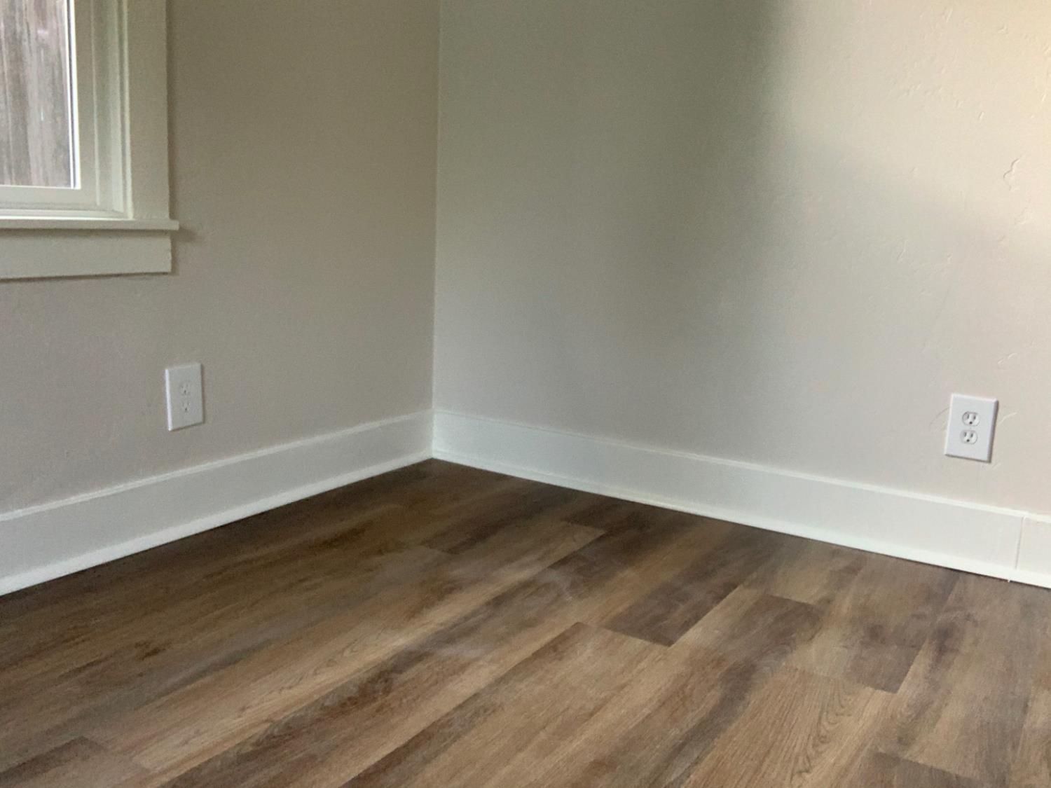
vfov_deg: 44.2
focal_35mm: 32
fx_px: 972
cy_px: 394
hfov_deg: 56.8
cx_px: 526
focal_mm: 2.87
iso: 320
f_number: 2.2
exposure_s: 1/43
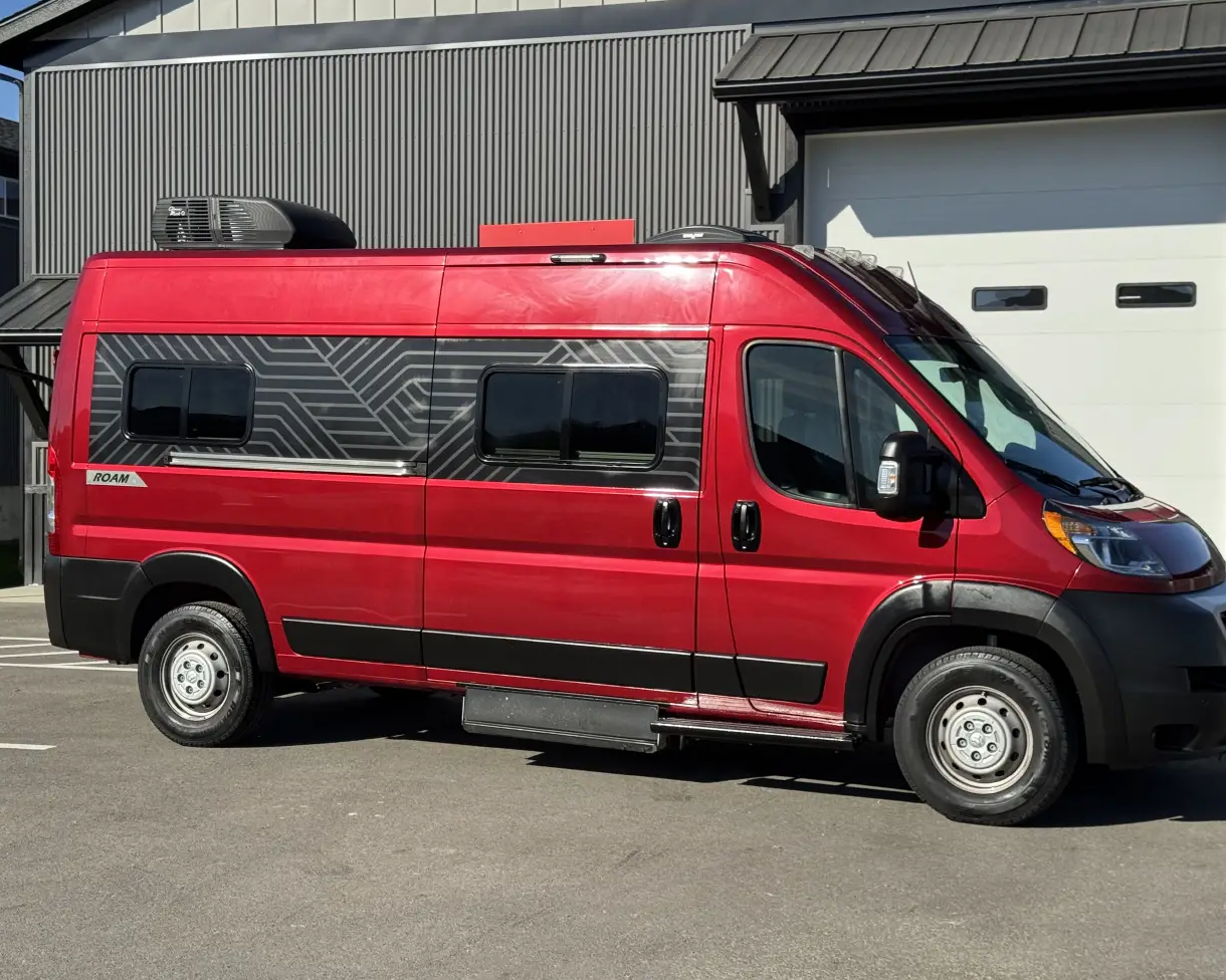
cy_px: 484
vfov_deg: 29.7
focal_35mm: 51
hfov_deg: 36.6
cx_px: 658
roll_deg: -0.5
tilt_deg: -1.0
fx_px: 1851
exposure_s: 1/3610
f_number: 1.78
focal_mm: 6.76
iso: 64
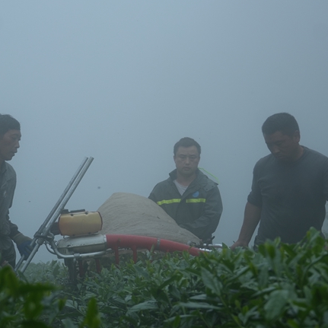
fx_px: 1295
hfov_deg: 14.4
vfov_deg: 14.4
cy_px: 184
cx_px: 193
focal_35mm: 121
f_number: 5
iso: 200
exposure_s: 1/500
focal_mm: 51
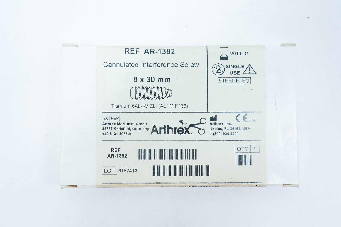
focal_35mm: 39
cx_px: 170
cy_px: 114
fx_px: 369
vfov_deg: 34.1
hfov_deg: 49.6
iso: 400
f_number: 7.1
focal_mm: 26
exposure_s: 1/50
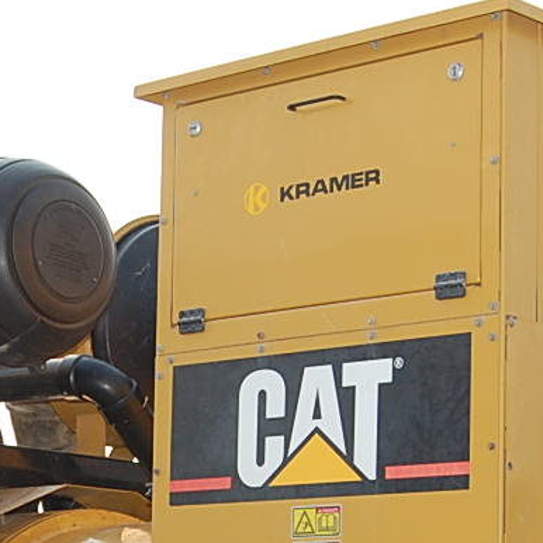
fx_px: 2289
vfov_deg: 13.4
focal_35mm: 129
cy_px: 519
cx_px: 84
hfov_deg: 13.4
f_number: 5.6
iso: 320
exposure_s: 1/500
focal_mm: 26
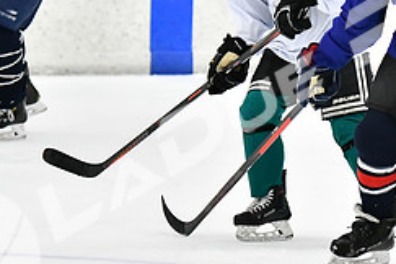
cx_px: 256
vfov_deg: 3.2
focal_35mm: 430
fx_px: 4730
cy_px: 92
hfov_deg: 4.8
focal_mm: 120
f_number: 2.8
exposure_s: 1/1600
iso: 6400
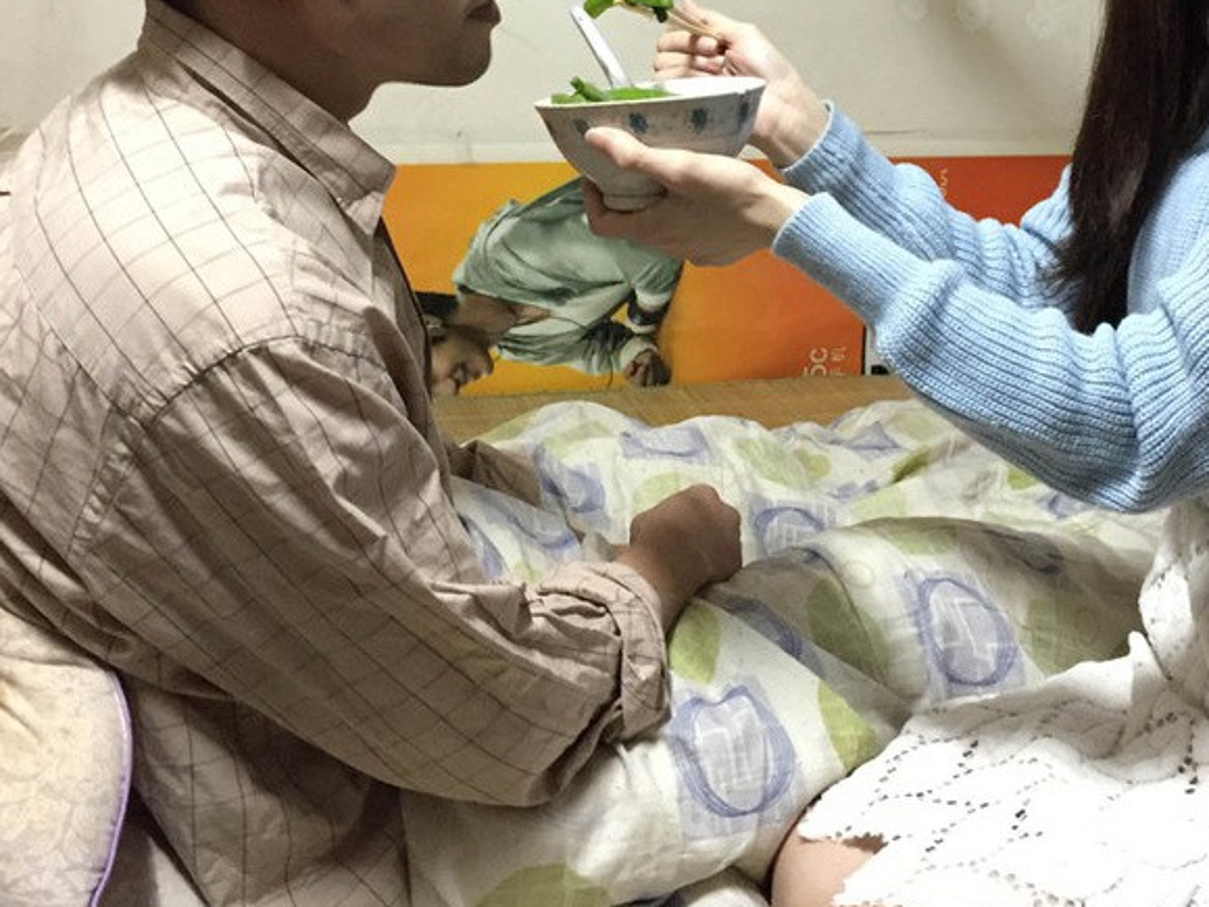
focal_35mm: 47
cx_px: 794
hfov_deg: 40.0
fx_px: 1642
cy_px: 178
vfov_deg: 30.1
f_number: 2.2
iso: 500
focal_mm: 4.15
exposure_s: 1/15
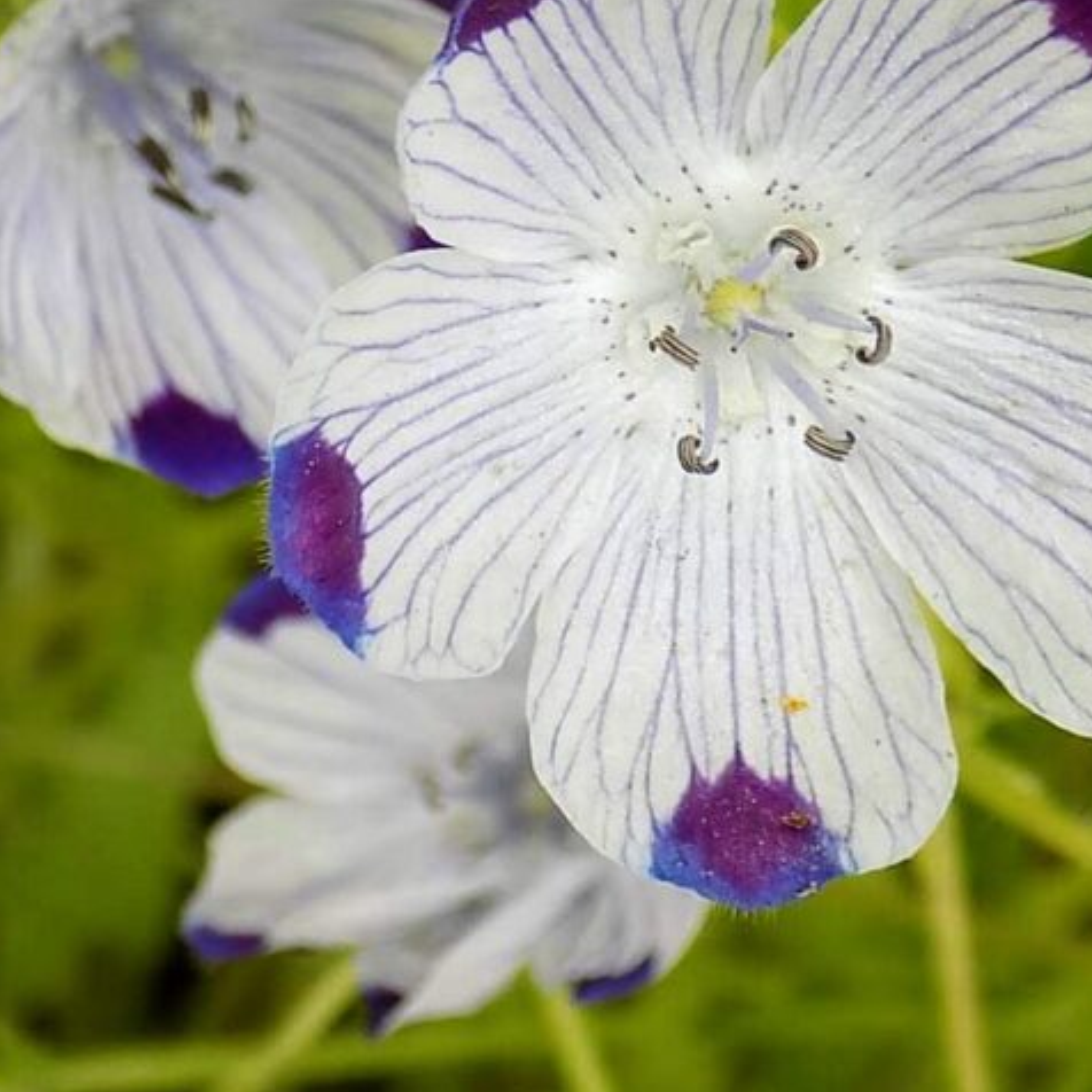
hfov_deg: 7.0
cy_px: 312
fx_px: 8958
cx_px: 569
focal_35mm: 251
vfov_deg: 7.0
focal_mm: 23.4
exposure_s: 1/200
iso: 80
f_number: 5
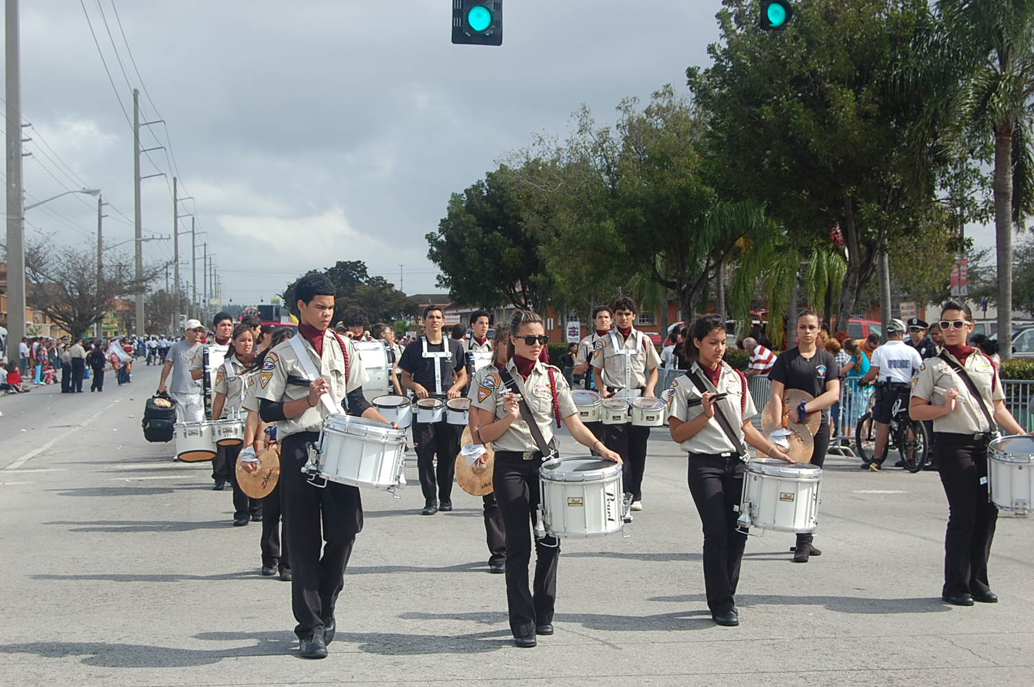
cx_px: 517
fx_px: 1722
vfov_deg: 22.6
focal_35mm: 60
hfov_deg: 33.4
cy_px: 344
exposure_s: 1/320
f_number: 9
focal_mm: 40
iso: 200
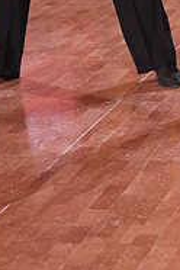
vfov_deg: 8.1
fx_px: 1867
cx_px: 102
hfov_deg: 5.5
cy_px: -141
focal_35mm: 249
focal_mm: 80
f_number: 4.5
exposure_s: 1/200
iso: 2000
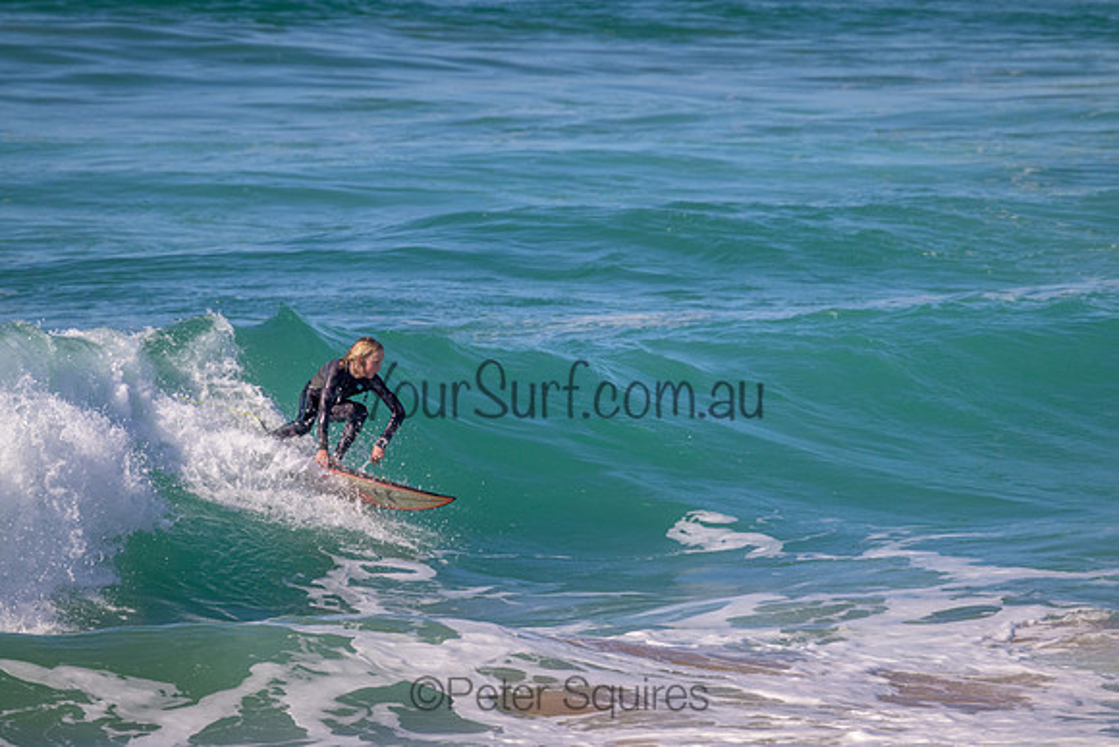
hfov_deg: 2.6
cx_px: 560
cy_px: 374
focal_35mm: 800
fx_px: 24871
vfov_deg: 1.7
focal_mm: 800
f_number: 11
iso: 1600
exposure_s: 1/2000
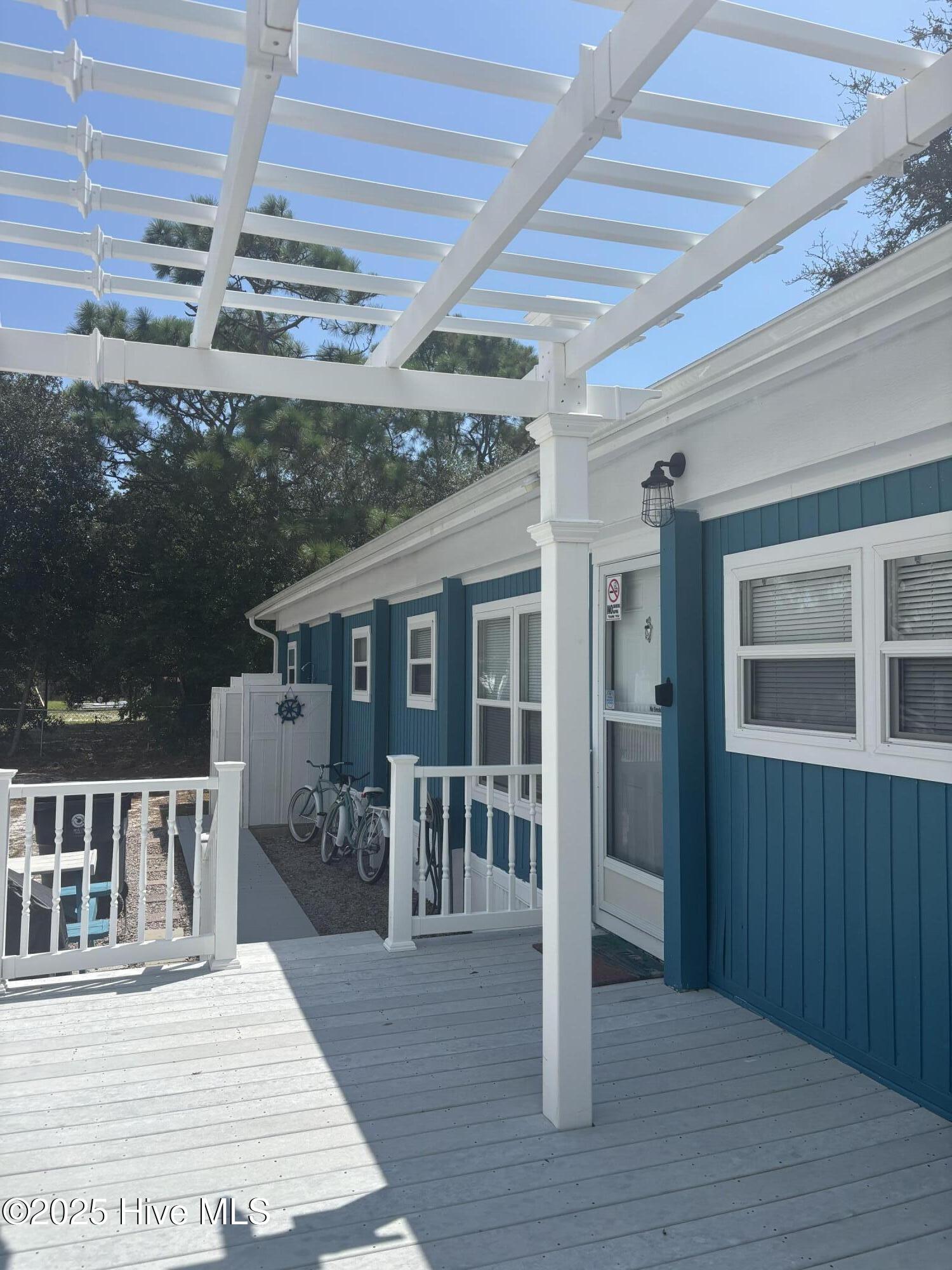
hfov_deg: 53.1
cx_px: 476
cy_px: 635
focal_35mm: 26
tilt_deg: +4.3
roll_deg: -0.3
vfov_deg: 67.3
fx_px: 953
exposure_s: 1/4082
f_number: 1.6
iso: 50
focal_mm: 5.96
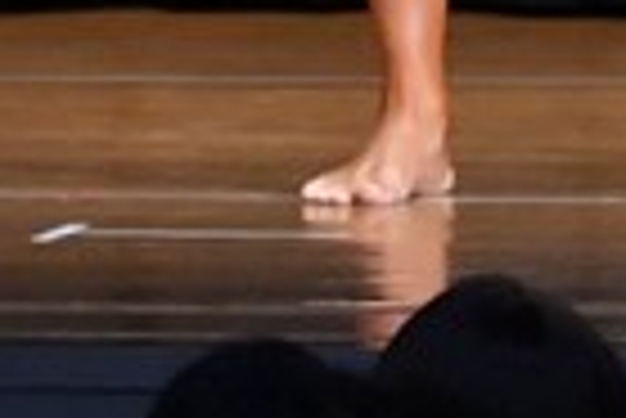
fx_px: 19600
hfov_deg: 1.8
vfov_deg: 1.2
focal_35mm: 1126
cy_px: -701
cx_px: -97
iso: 8000
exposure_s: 1/400
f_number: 5.6
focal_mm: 135
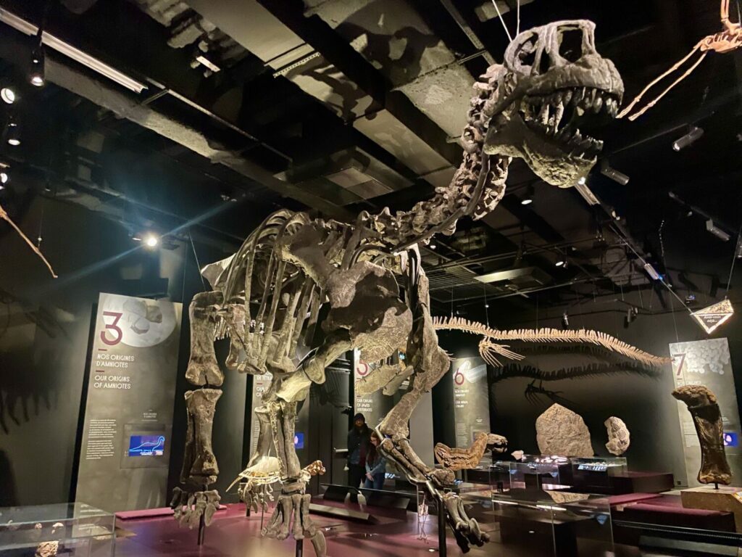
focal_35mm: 26
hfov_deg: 67.3
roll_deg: +0.1
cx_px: 371
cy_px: 278
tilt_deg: +14.5
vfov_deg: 53.1
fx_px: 557
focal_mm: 4.2
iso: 1000
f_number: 1.6
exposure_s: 1/18
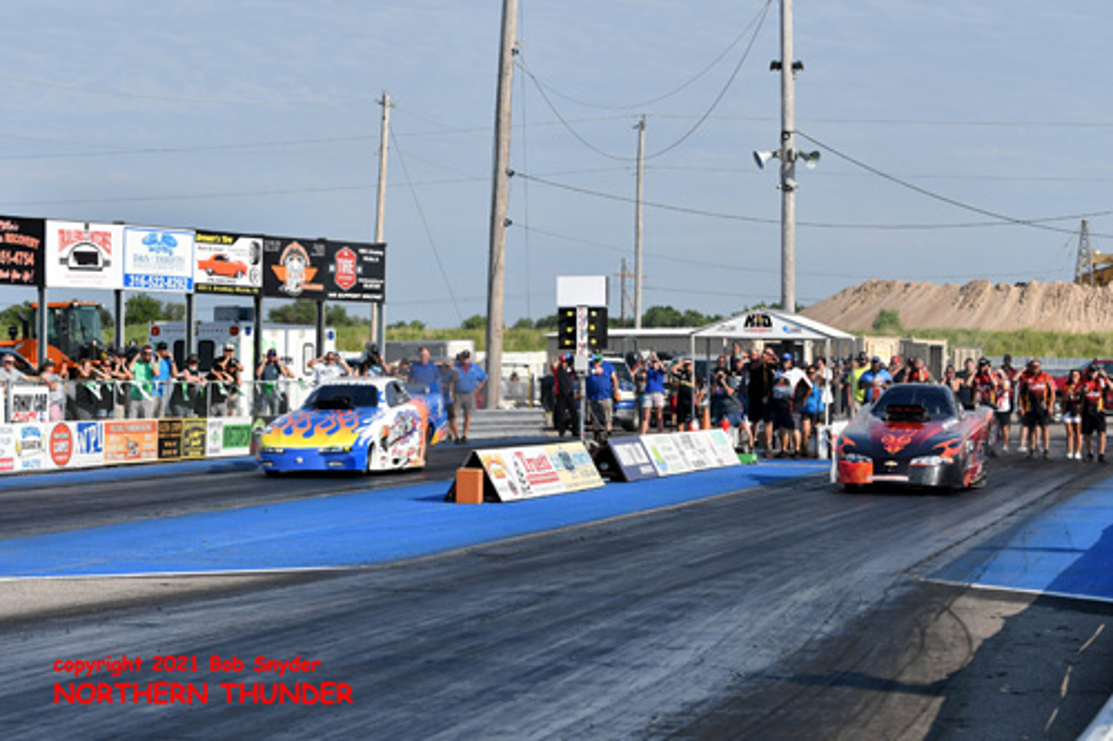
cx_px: 556
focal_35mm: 105
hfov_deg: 19.5
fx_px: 3245
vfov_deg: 13.0
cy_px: 370
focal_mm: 70
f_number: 5.6
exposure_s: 1/1250
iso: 160
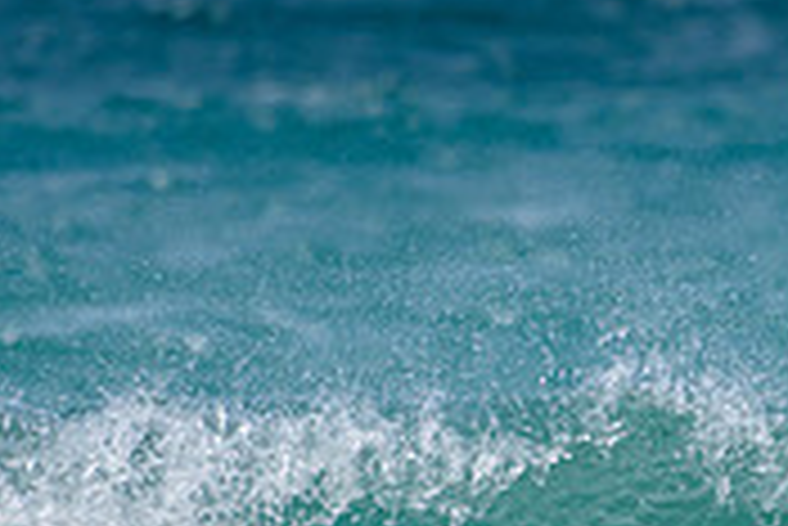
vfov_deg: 0.7
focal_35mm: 2035
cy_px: 617
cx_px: 1153
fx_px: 44580
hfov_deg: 1.0
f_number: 5.6
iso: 125
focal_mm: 500
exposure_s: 1/2000
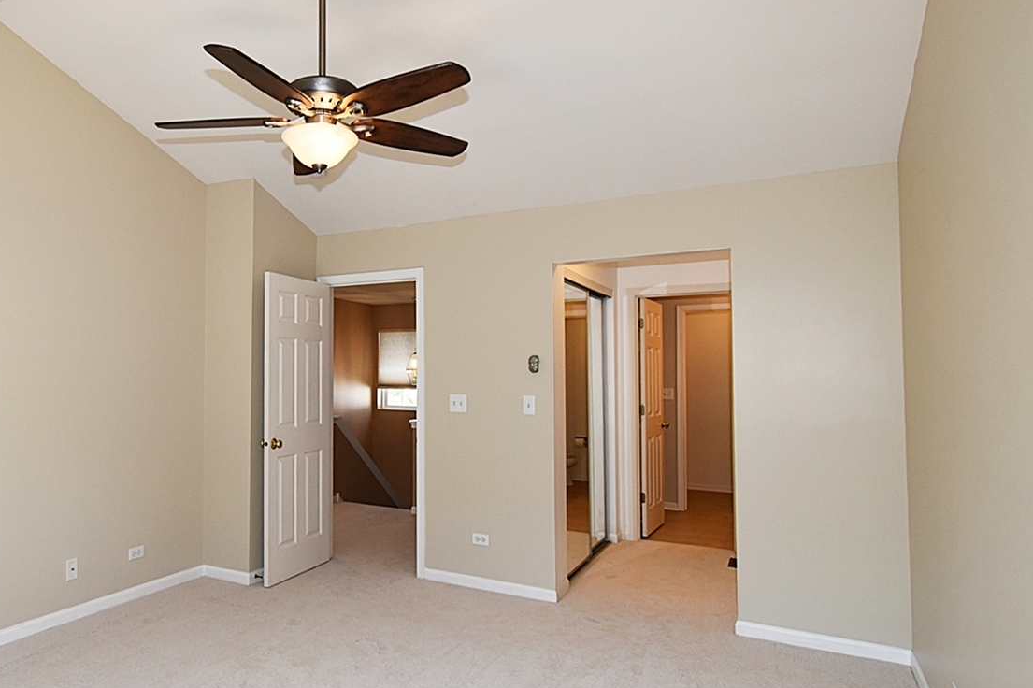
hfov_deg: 76.0
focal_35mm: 22
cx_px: 340
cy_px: 351
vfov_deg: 57.2
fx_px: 631
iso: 400
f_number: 5.6
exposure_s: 1/125
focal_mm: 10
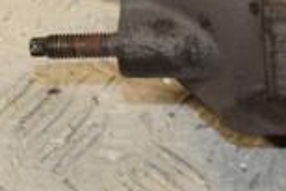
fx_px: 1948
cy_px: -122
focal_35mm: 245
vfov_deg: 5.6
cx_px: 360
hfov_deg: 8.3
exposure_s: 1/200
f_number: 5.6
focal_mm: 42
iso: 800
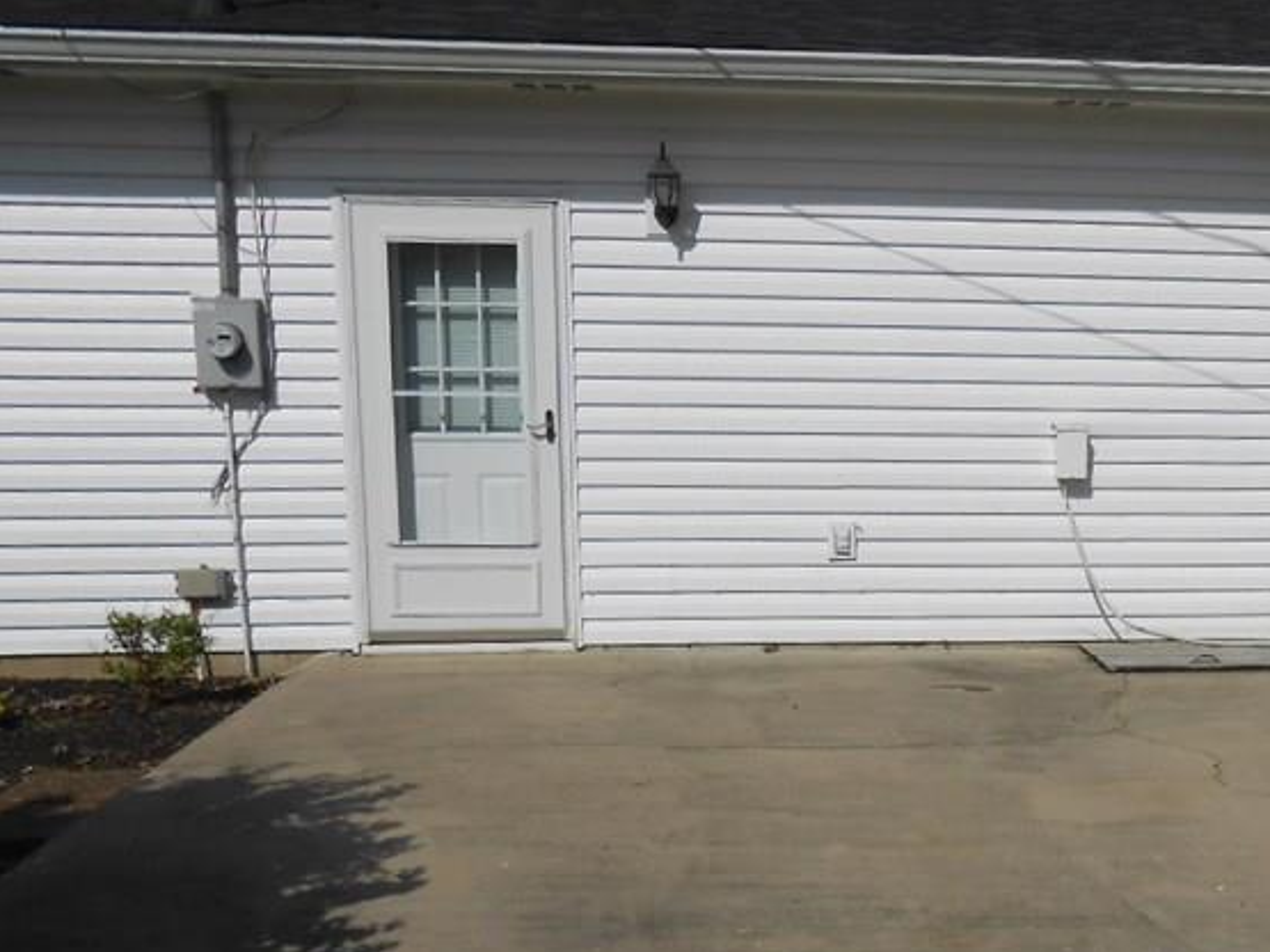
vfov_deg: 29.9
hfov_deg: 38.2
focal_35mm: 48
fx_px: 1761
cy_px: 691
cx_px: 1021
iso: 80
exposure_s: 1/320
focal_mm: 4.6
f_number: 11.5
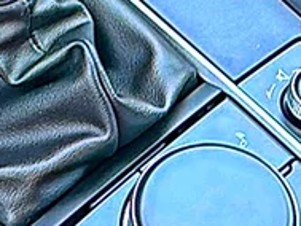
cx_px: -37
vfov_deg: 9.1
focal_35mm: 163
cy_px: 55
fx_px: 1418
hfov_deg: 11.9
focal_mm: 6.86
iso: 100
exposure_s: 1/40
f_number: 1.78
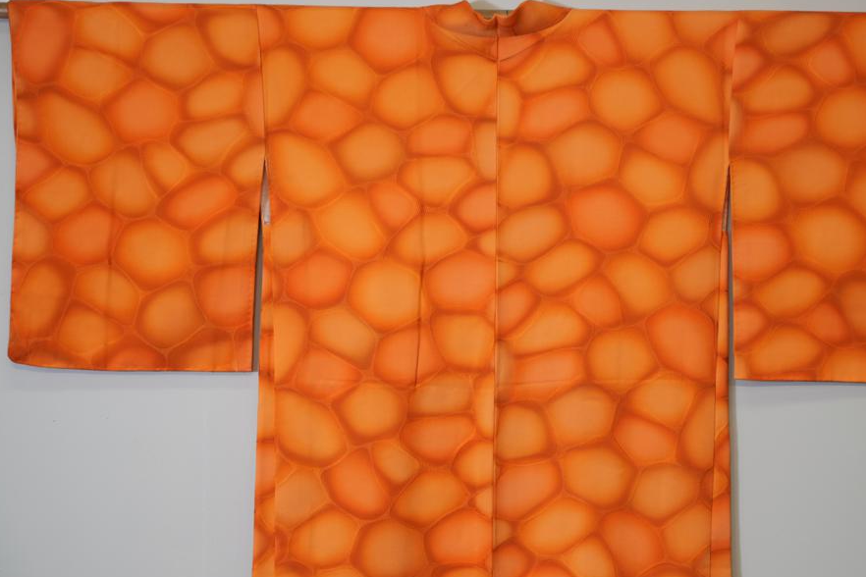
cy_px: 318
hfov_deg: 23.6
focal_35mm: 86
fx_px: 2069
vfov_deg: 15.9
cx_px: 491
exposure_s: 1/80
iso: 320
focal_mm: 70
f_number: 4
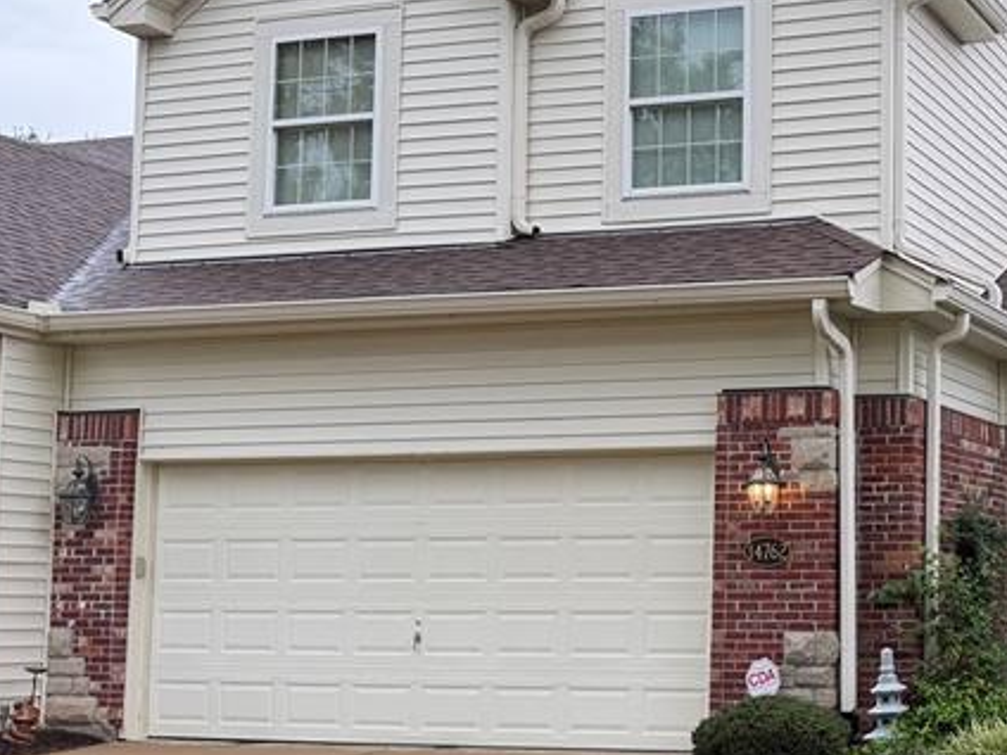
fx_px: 1687
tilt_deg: +5.4
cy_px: 465
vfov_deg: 25.2
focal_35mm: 58
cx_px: 1000
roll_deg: -0.5
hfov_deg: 30.9
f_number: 1.78
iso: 64
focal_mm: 6.76
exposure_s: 1/226
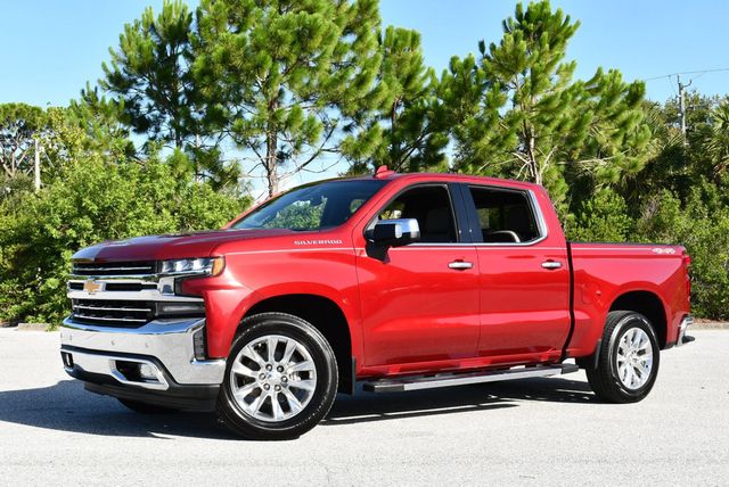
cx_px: 364
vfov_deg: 28.1
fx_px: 973
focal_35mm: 48
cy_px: 244
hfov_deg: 41.1
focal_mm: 24
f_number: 8
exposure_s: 1/250
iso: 200
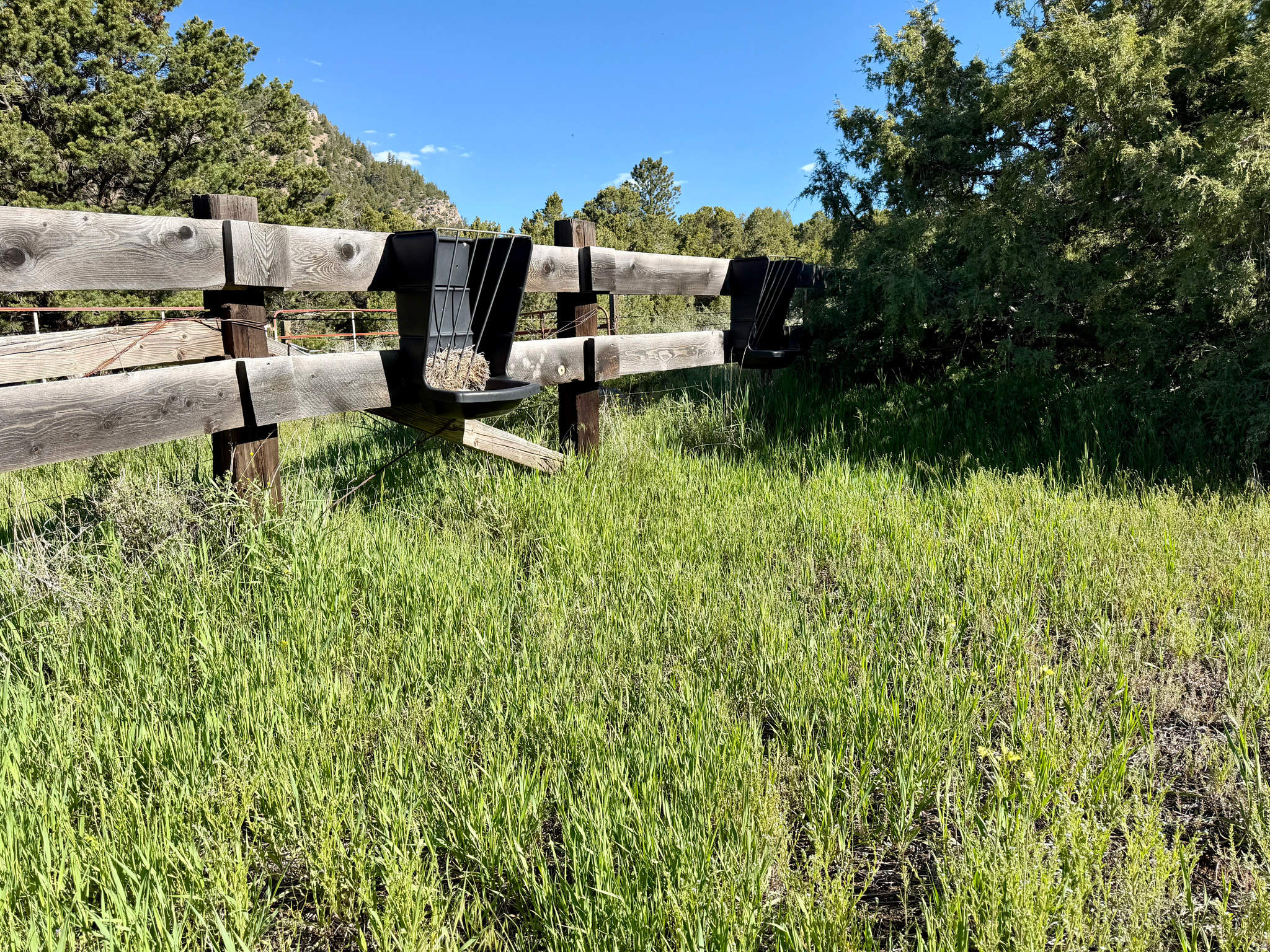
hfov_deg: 71.6
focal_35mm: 24
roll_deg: +1.2
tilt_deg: -8.7
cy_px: 476
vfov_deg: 56.8
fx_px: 881
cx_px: 635
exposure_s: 1/2370
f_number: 1.78
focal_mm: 6.76
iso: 80
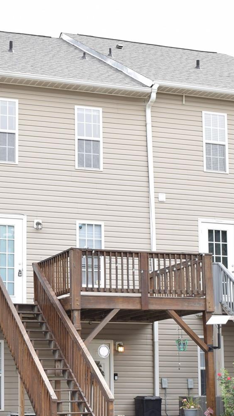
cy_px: 251
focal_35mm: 81
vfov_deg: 26.1
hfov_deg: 14.8
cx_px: 39
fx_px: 894
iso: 100
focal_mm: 25
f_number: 5.6
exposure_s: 1/80
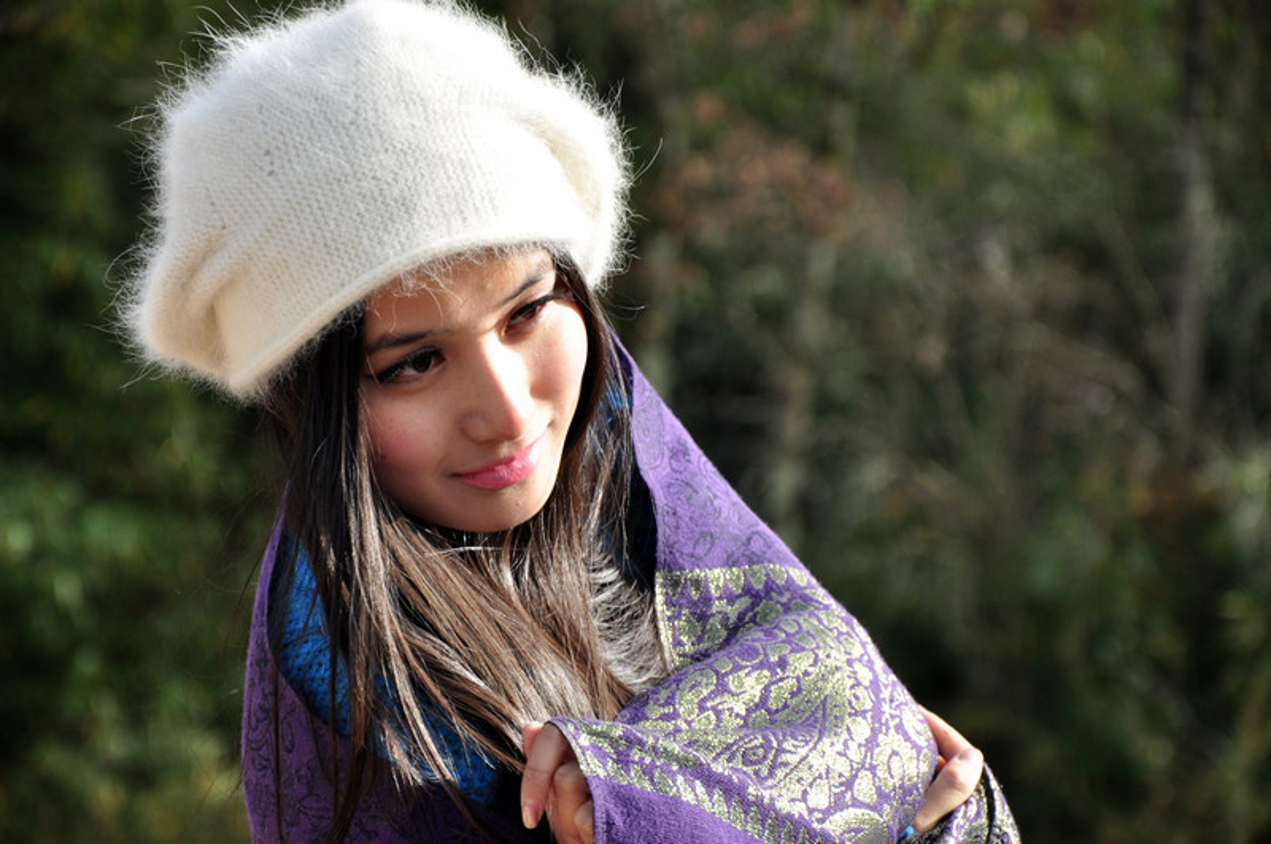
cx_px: 636
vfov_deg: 8.7
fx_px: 5553
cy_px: 422
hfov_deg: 13.1
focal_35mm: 158
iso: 200
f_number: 7.1
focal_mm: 105
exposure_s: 1/250
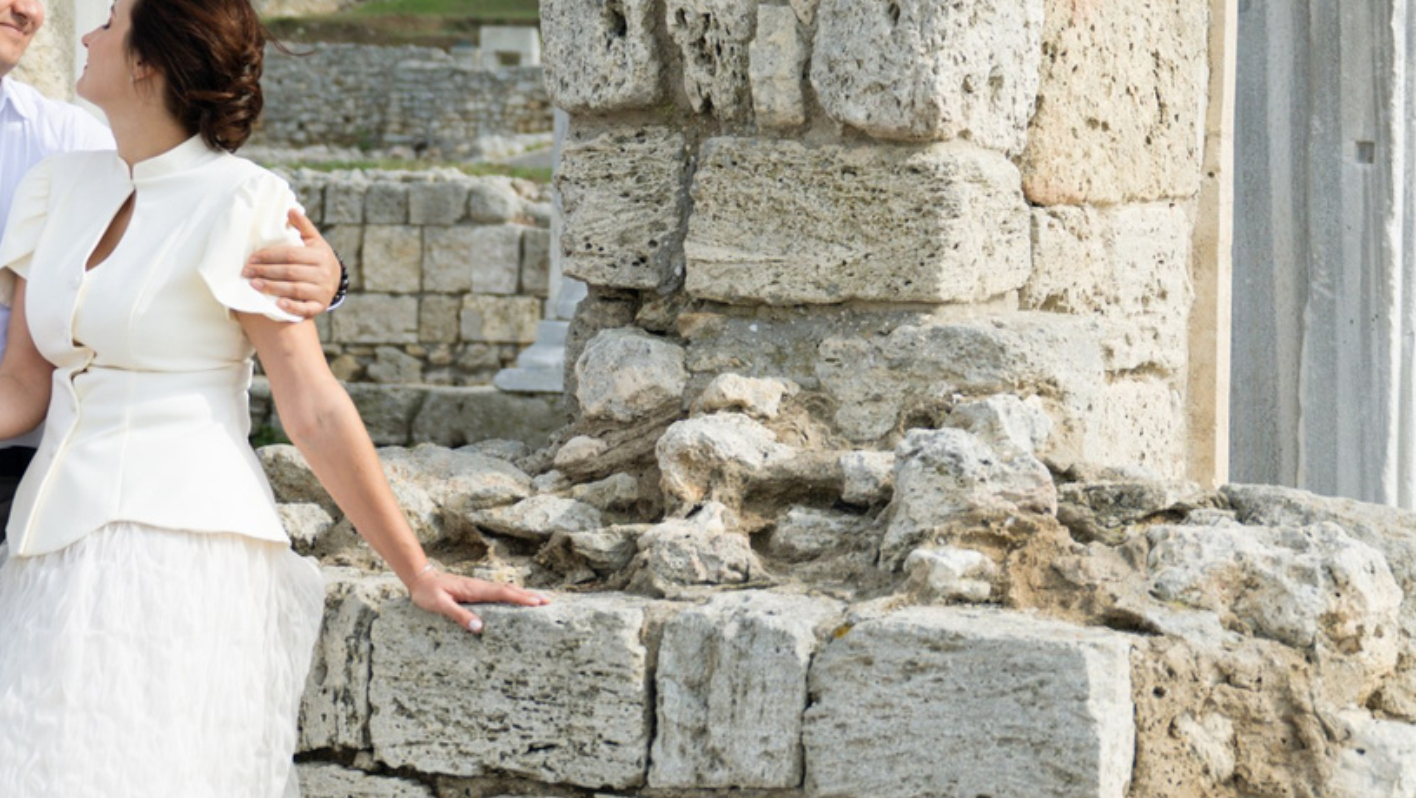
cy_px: -199
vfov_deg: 9.6
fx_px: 4695
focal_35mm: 125
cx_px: 450
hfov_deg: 17.1
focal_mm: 38
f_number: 2.8
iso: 100
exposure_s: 1/1600
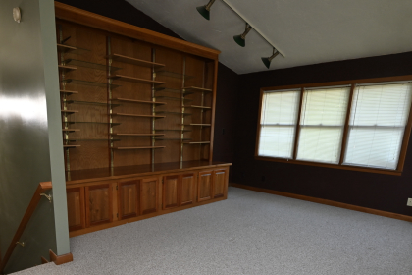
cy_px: 193
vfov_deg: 49.9
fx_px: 286
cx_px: 166
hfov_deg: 70.8
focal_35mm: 25
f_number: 4
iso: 720
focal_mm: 14
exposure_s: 1/60
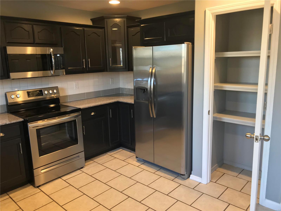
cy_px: 106
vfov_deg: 49.7
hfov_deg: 63.4
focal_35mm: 28
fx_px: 227
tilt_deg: -10.2
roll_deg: +3.3
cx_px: 140
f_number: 1.8
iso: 80
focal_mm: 3.99
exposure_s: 1/30
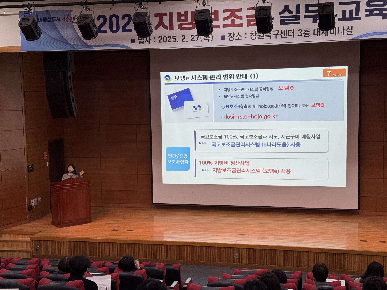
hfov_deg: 39.7
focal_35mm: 48
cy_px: 145
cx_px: 194
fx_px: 537
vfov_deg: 30.3
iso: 125
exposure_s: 1/60
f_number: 1.78
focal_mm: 6.76
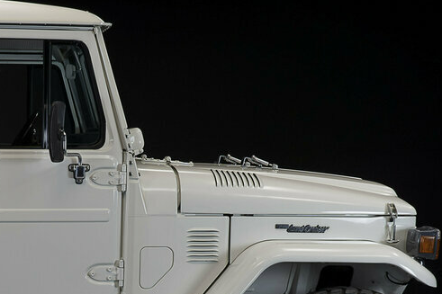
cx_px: 15
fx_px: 1080
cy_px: 293
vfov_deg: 15.2
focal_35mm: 88
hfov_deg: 22.4
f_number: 10
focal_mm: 36
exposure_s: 1/4
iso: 250
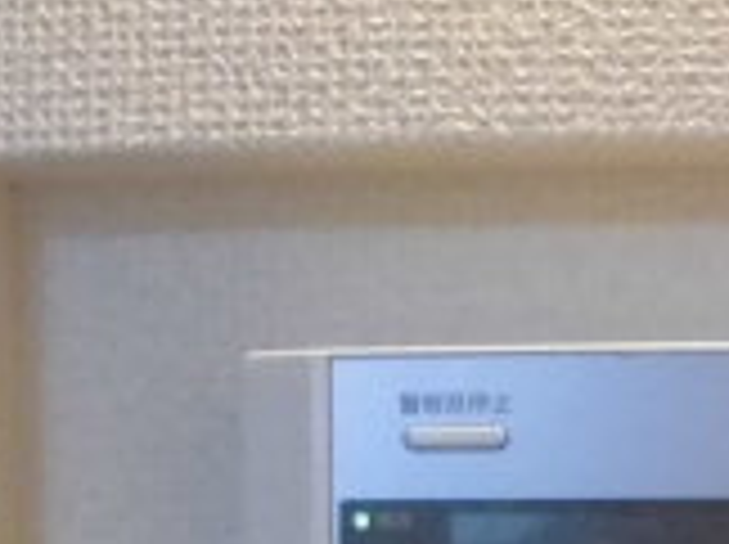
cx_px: 405
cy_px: 809
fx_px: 2166
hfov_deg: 19.1
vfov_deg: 13.5
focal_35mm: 103
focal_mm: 4.6
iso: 800
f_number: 3.5
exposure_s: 1/60
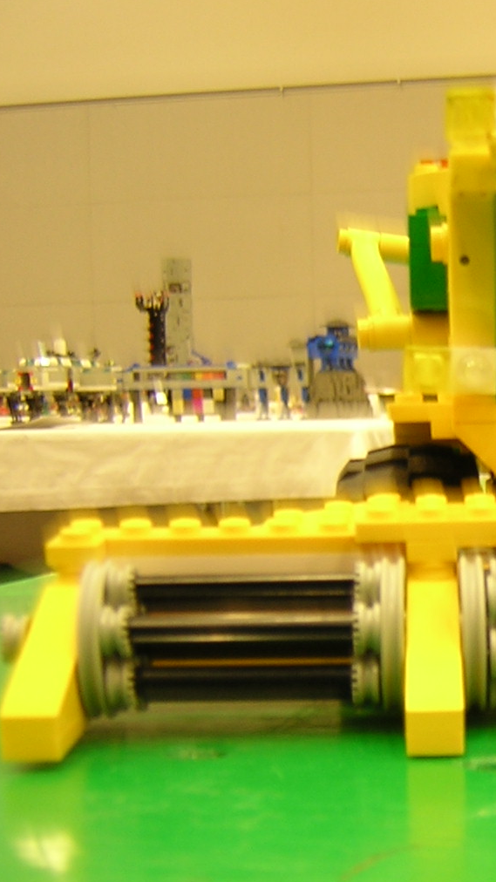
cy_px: 511
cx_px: 609
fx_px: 1450
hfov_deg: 18.3
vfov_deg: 33.8
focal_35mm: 62
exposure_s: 1/5
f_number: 2.6
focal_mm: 4.7
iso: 100
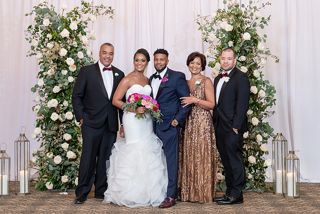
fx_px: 562
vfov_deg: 21.5
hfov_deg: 31.8
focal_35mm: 63
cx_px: 154
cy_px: 99
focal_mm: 58
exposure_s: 1/100
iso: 2000
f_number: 4
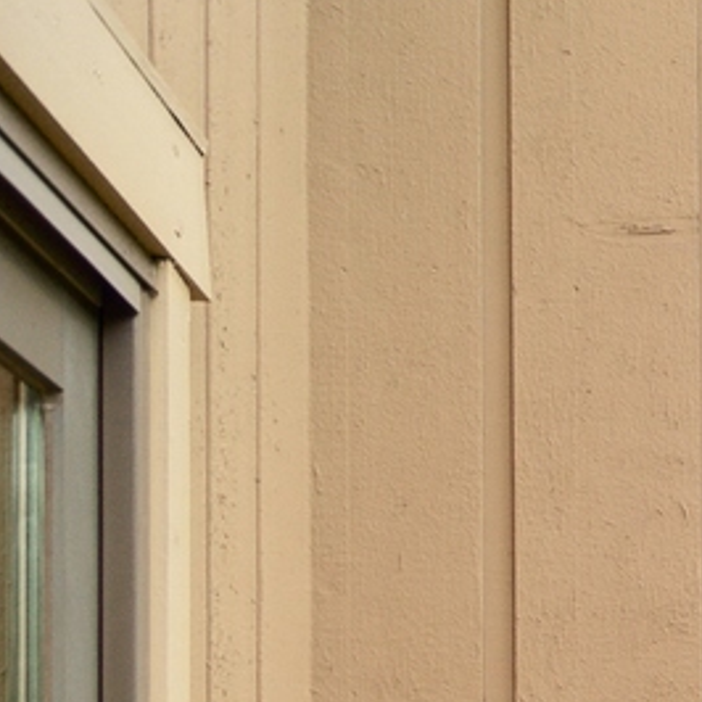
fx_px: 2134
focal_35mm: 93
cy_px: 1011
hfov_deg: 11.3
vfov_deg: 17.1
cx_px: 2109
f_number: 8
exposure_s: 1/125
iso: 200
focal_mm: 12
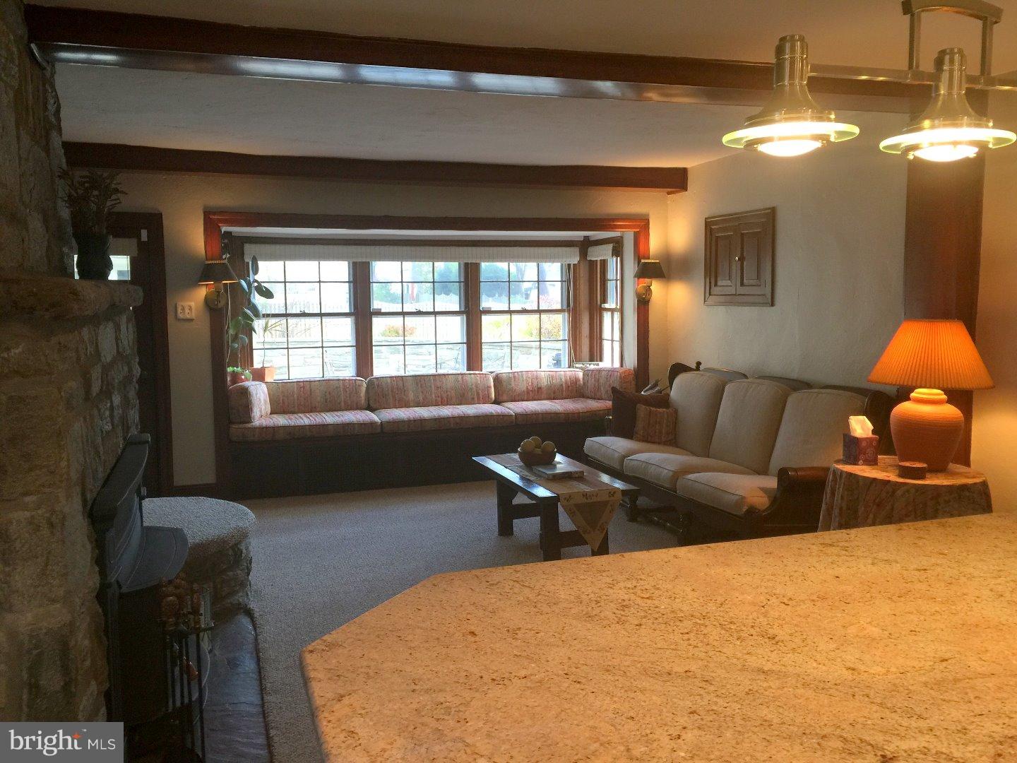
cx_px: 508
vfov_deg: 48.2
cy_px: 382
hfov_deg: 61.7
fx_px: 852
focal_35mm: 29
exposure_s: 1/15
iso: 32
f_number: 2.2
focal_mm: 4.15
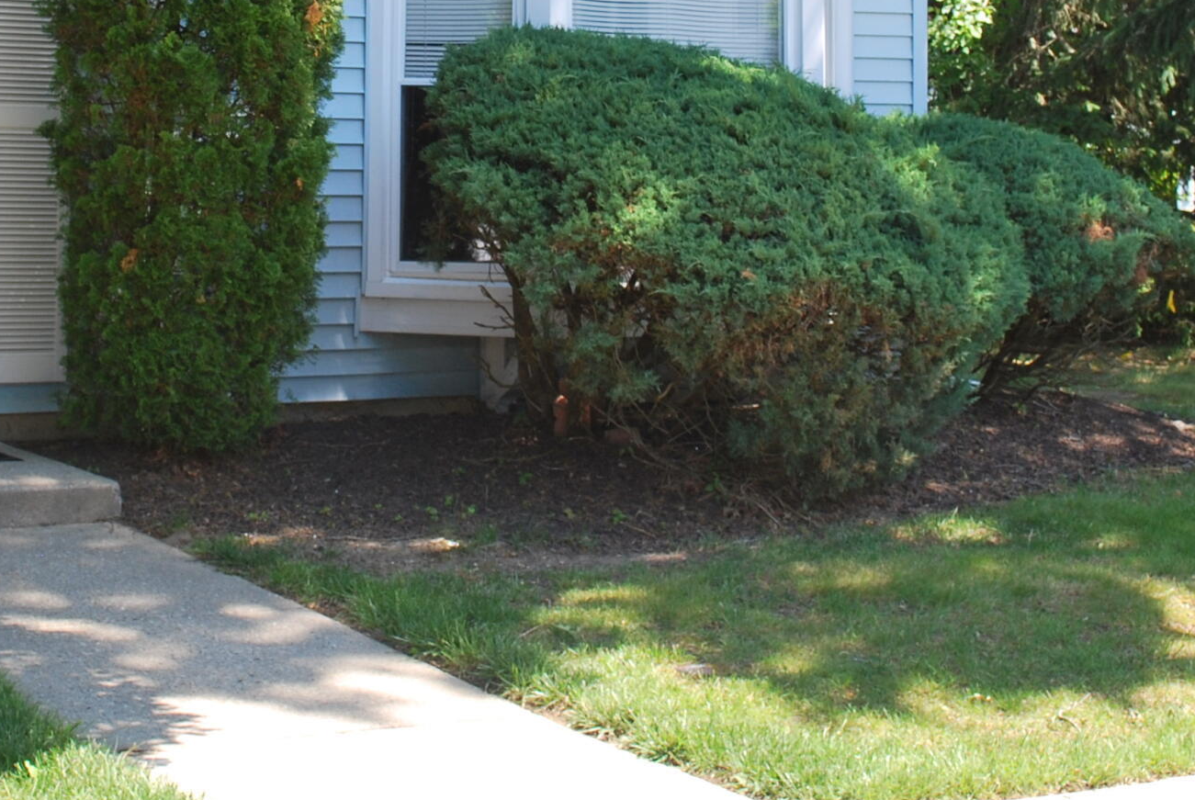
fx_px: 2759
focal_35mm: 83
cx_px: 471
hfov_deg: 24.4
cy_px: -45
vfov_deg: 16.1
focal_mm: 24
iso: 140
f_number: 5.6
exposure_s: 1/125
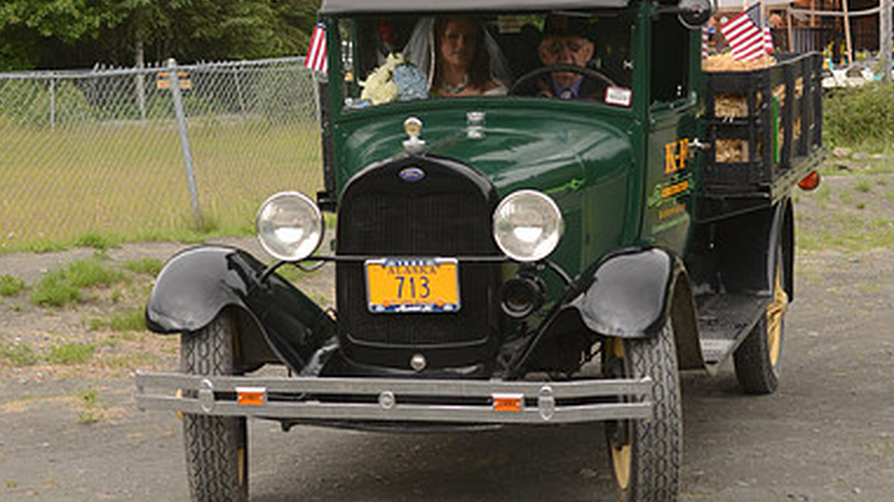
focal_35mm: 105
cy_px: 389
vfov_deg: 11.5
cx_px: 448
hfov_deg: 20.4
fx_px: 2488
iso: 200
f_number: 6.3
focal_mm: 44
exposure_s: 1/320
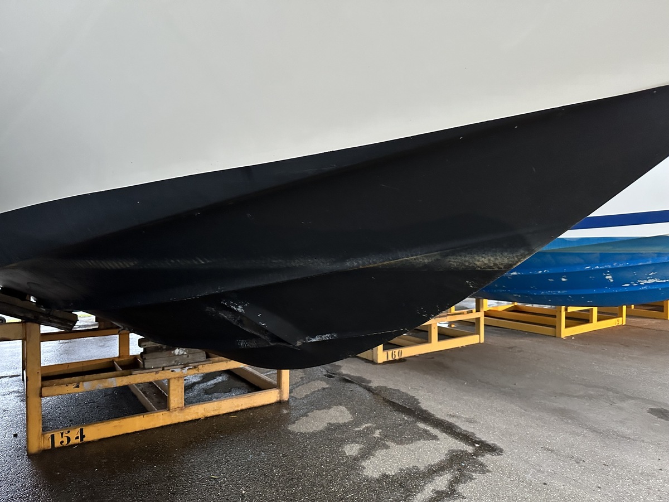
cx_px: 334
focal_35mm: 24
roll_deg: +0.6
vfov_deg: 56.8
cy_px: 251
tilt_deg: -2.5
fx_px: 464
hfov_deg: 71.6
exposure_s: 1/60
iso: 1000
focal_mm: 6.86
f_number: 1.78
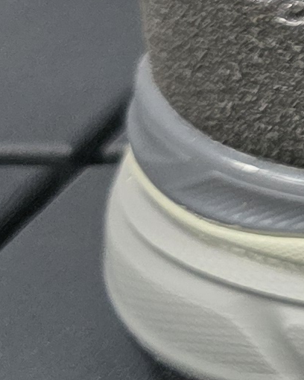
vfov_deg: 10.6
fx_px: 1979
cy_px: -174
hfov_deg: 7.1
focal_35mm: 176
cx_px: 1117
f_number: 1.7
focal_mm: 6.3
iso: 160
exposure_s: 1/100
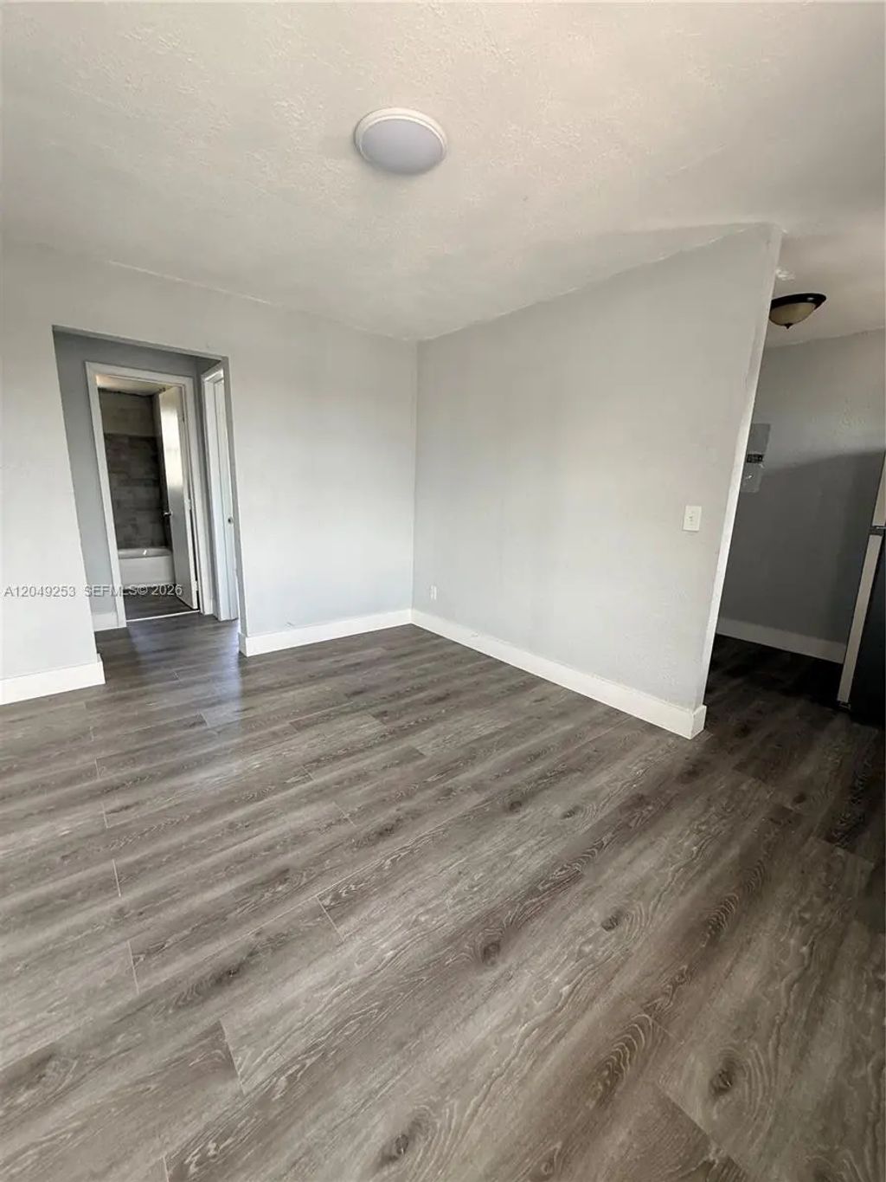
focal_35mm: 14
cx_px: 443
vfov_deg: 102.1
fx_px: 478
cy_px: 591
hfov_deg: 85.7
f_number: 2.2
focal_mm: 2.22
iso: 100
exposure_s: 1/99
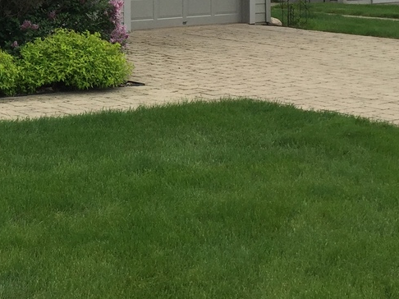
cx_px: -54
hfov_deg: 21.4
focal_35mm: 86
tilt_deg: -0.5
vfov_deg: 16.4
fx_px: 991
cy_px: -72
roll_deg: +0.0
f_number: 2.2
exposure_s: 1/2326
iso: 32
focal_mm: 4.15
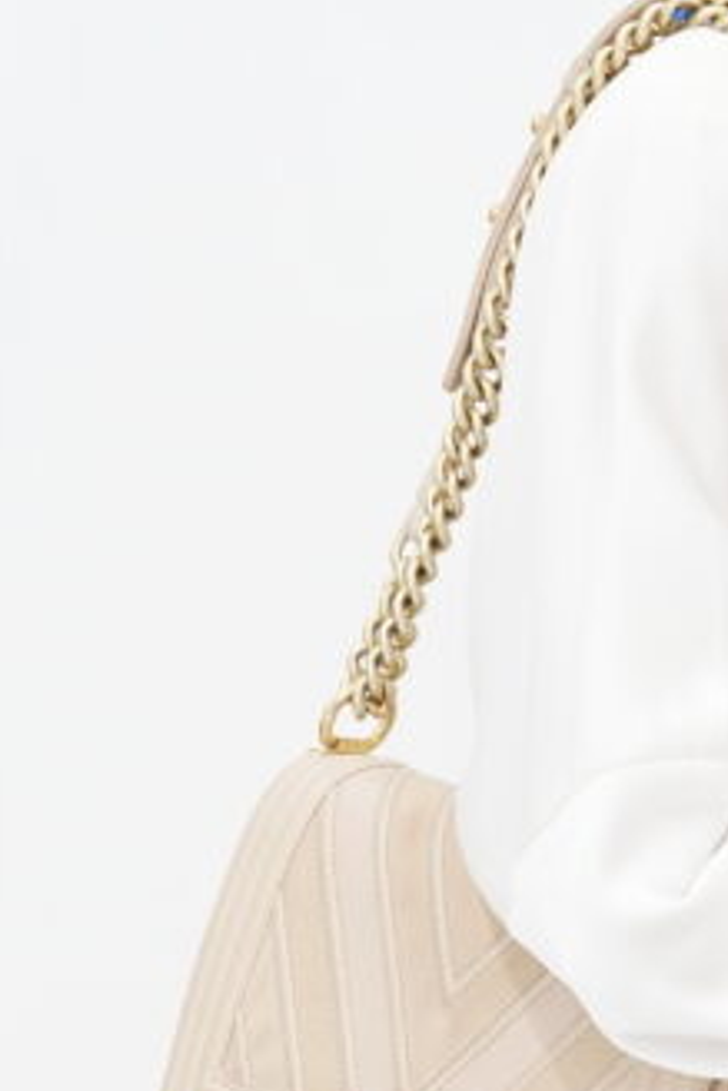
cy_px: 1034
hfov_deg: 8.8
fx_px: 4727
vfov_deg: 13.0
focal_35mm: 156
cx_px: 700
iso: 640
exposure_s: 1/6
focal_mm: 50
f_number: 6.3
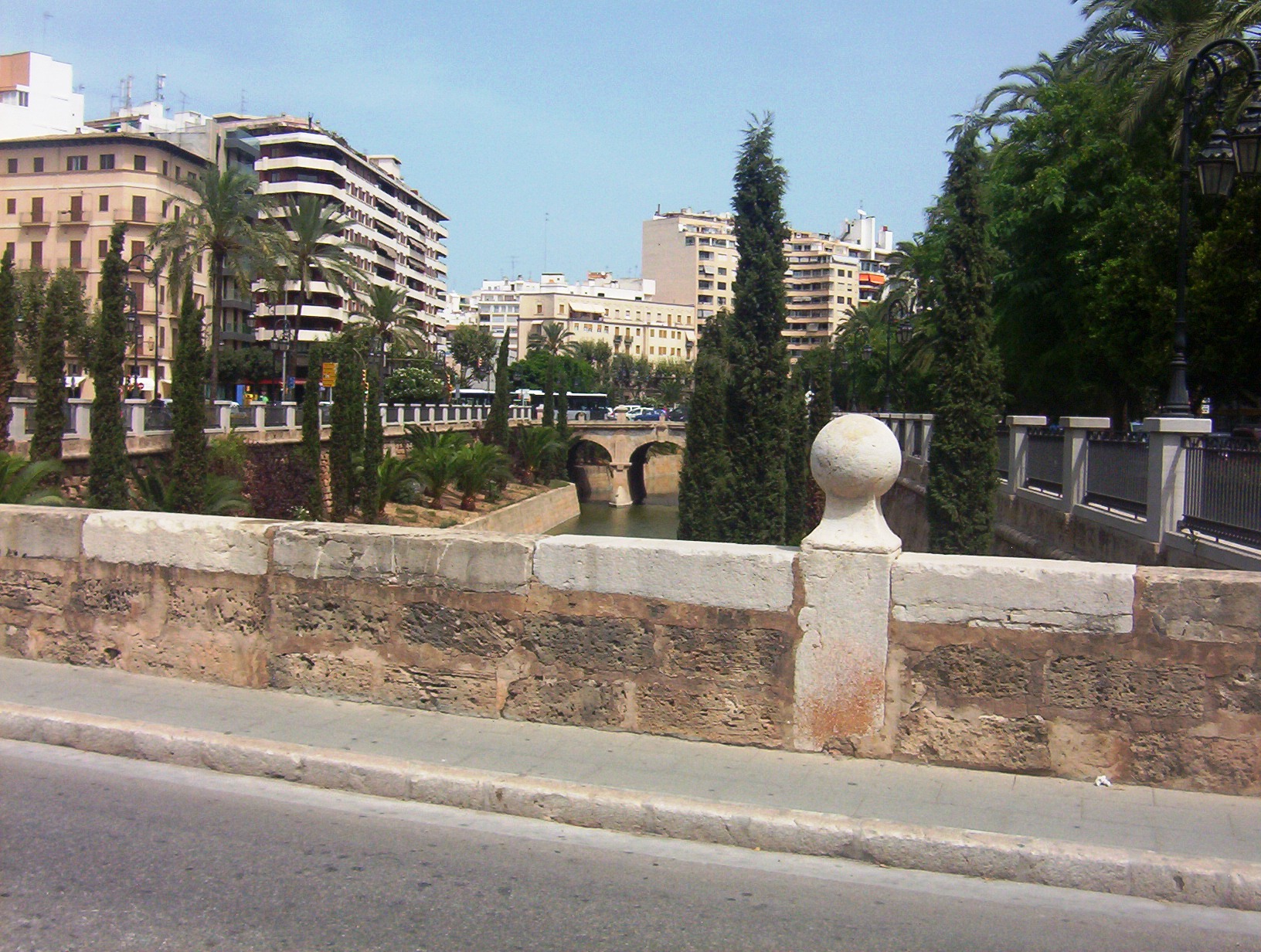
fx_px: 1315
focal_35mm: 36
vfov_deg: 39.8
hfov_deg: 51.2
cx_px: 630
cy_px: 476
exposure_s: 1/1099
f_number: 5.24
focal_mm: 5.54
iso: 100
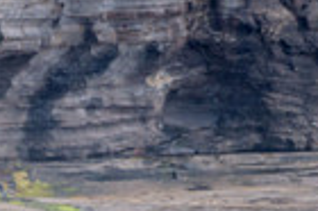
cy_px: 353
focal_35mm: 1528
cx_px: -243
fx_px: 13481
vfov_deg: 0.9
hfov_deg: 1.4
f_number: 5.6
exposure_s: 1/2000
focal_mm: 300
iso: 250
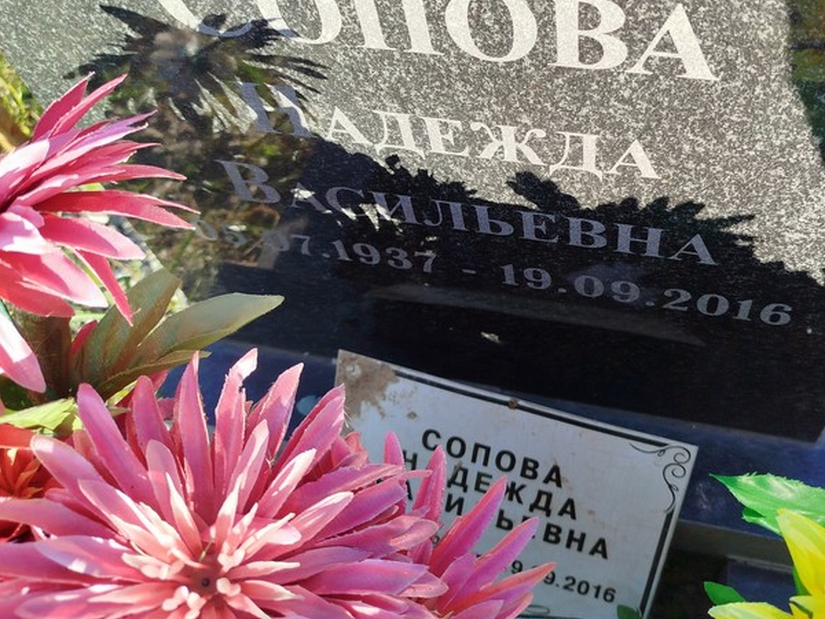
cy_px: 217
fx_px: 763
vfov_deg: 43.7
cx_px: 500
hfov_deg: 56.3
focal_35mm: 32
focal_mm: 5.31
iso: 50
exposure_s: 1/265
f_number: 1.7
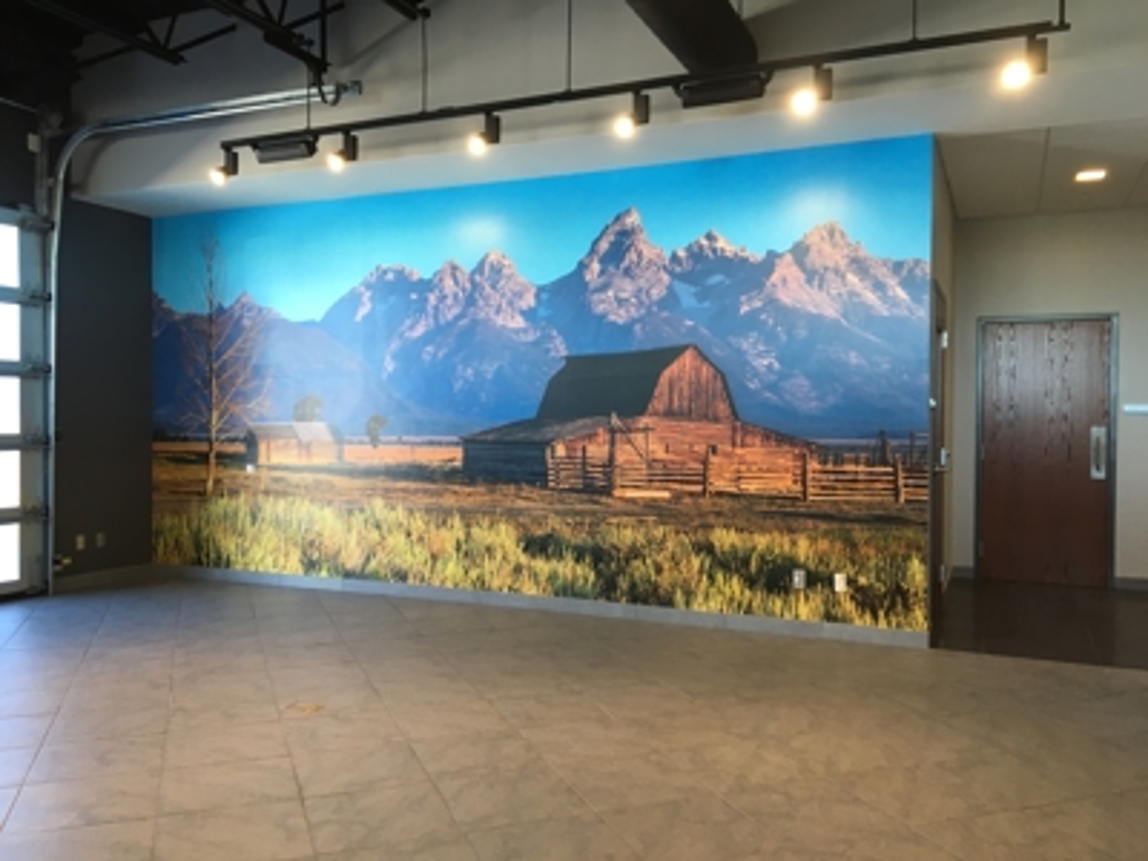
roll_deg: +0.3
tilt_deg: +0.8
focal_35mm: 29
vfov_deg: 48.2
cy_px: 430
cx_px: 574
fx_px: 962
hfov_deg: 61.7
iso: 25
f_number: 2.2
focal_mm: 4.15
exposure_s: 1/30
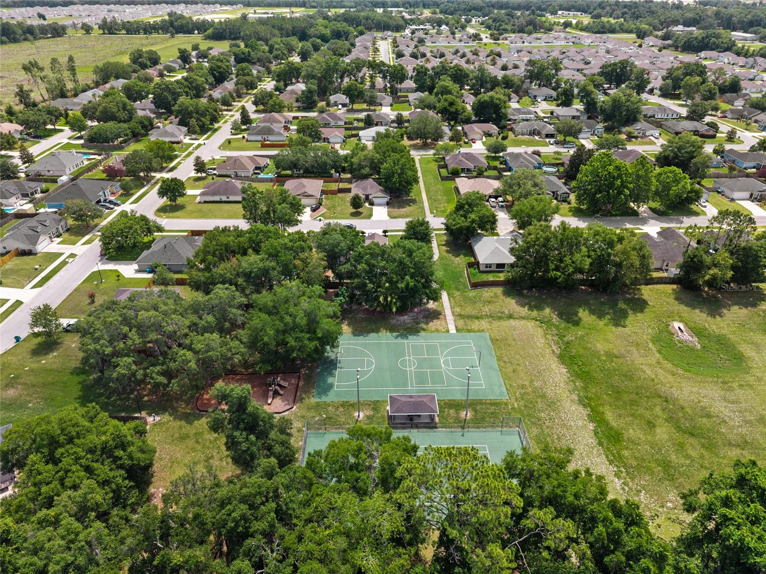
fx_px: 531
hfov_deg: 71.6
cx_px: 383
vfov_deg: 56.8
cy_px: 287
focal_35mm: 24
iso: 110
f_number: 1.8
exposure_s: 1/1600
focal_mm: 8.67
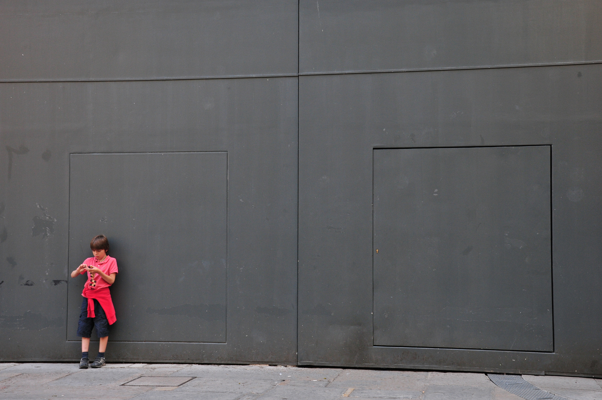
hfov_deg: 37.9
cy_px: 200
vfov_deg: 25.7
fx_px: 877
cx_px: 301
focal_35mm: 52
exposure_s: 1/160
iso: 400
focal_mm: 35
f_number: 6.3
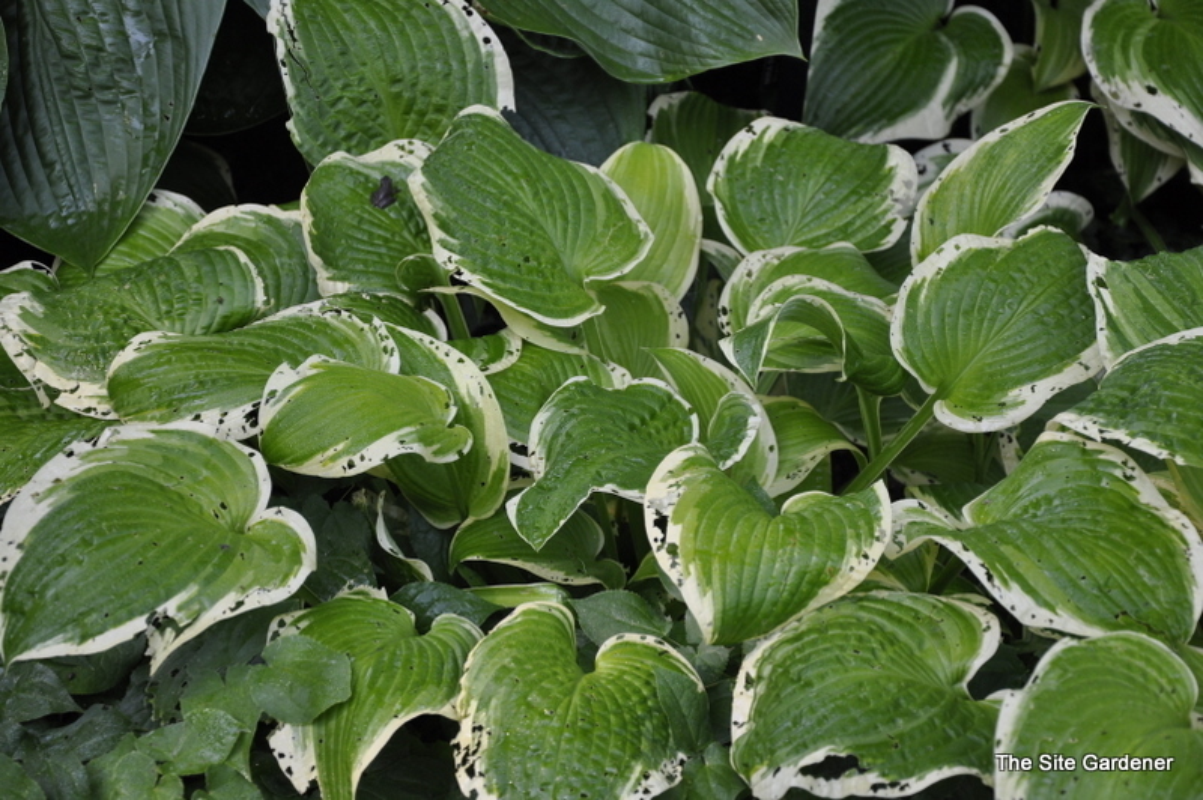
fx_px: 3756
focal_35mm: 112
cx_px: 602
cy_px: 400
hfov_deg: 18.2
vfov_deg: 12.2
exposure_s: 1/250
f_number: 5.3
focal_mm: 75
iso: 720
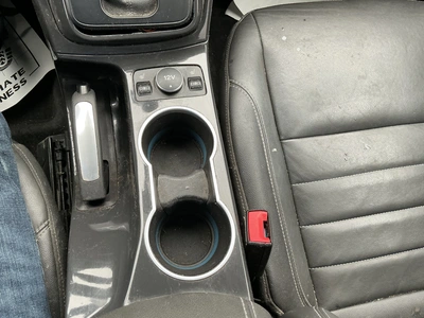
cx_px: 212
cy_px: 159
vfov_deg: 49.7
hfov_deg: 63.4
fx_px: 343
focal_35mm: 28
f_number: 1.8
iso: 80
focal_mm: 3
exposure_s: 1/60
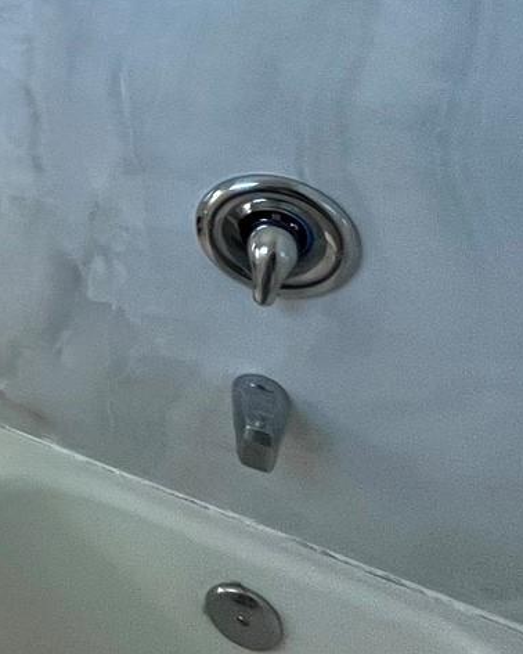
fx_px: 831
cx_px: -512
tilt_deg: -9.0
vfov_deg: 37.0
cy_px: -43
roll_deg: +1.0
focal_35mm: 43
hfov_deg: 19.6
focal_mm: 1.57
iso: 200
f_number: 1.8
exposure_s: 1/120
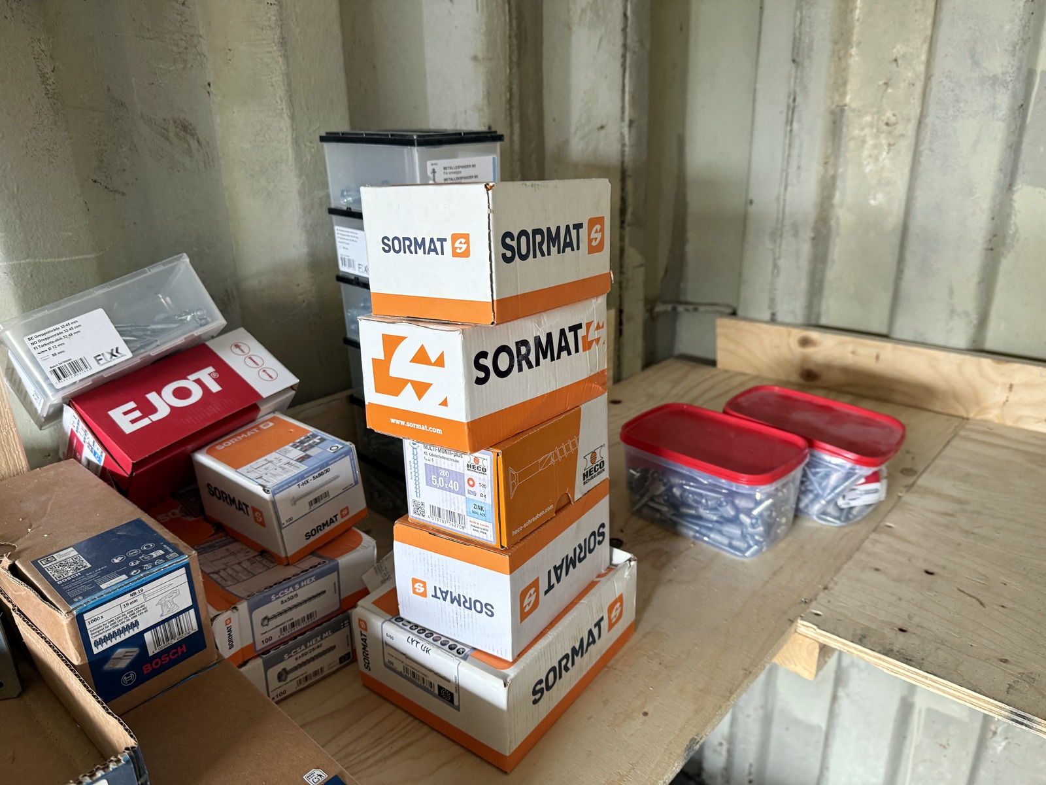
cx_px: 523
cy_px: 392
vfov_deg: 56.8
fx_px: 725
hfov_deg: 71.6
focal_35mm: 24
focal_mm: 6.76
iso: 320
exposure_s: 1/60
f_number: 1.78
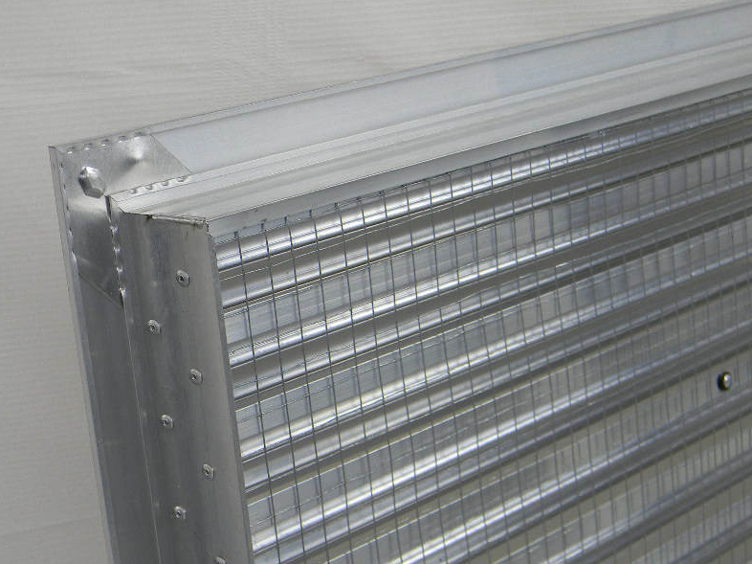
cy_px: 358
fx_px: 1585
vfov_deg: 20.1
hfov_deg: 26.7
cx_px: 326
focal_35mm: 73
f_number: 4.1
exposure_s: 1/30
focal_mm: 10.1
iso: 117
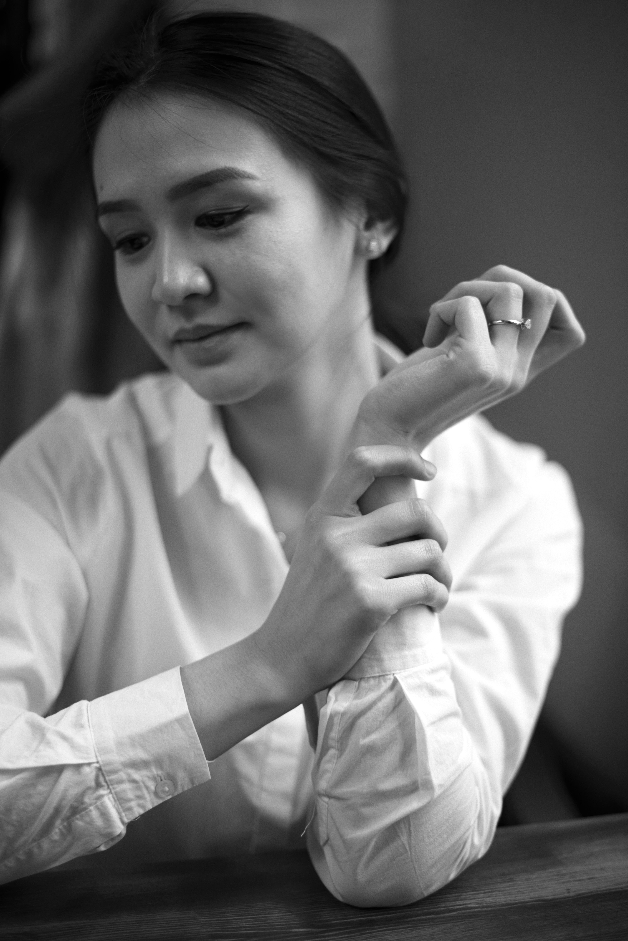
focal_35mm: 50
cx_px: 314
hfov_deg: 27.0
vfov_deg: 39.6
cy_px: 470
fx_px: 1307
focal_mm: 50
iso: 280
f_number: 1.7
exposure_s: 1/125
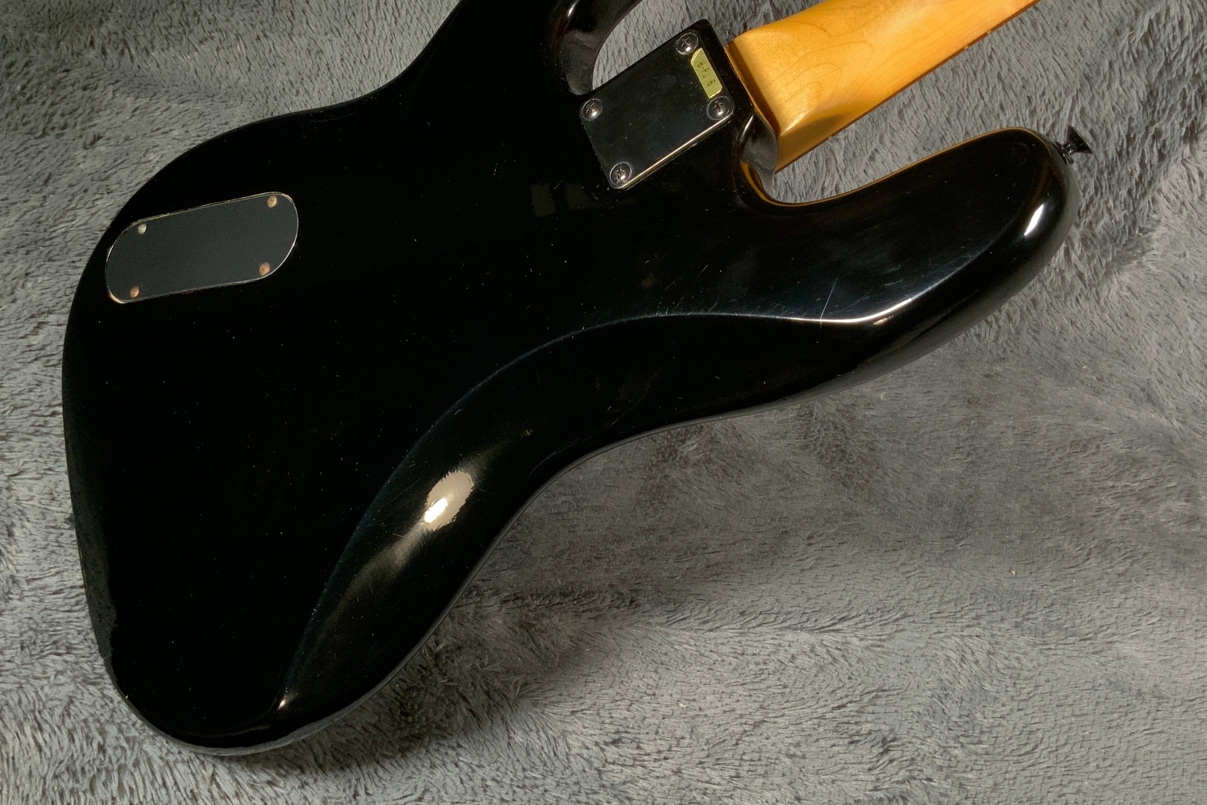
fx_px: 1274
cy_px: 308
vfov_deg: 34.9
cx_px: 570
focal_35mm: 38
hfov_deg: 50.7
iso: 64
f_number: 1.8
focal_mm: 3
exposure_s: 1/62
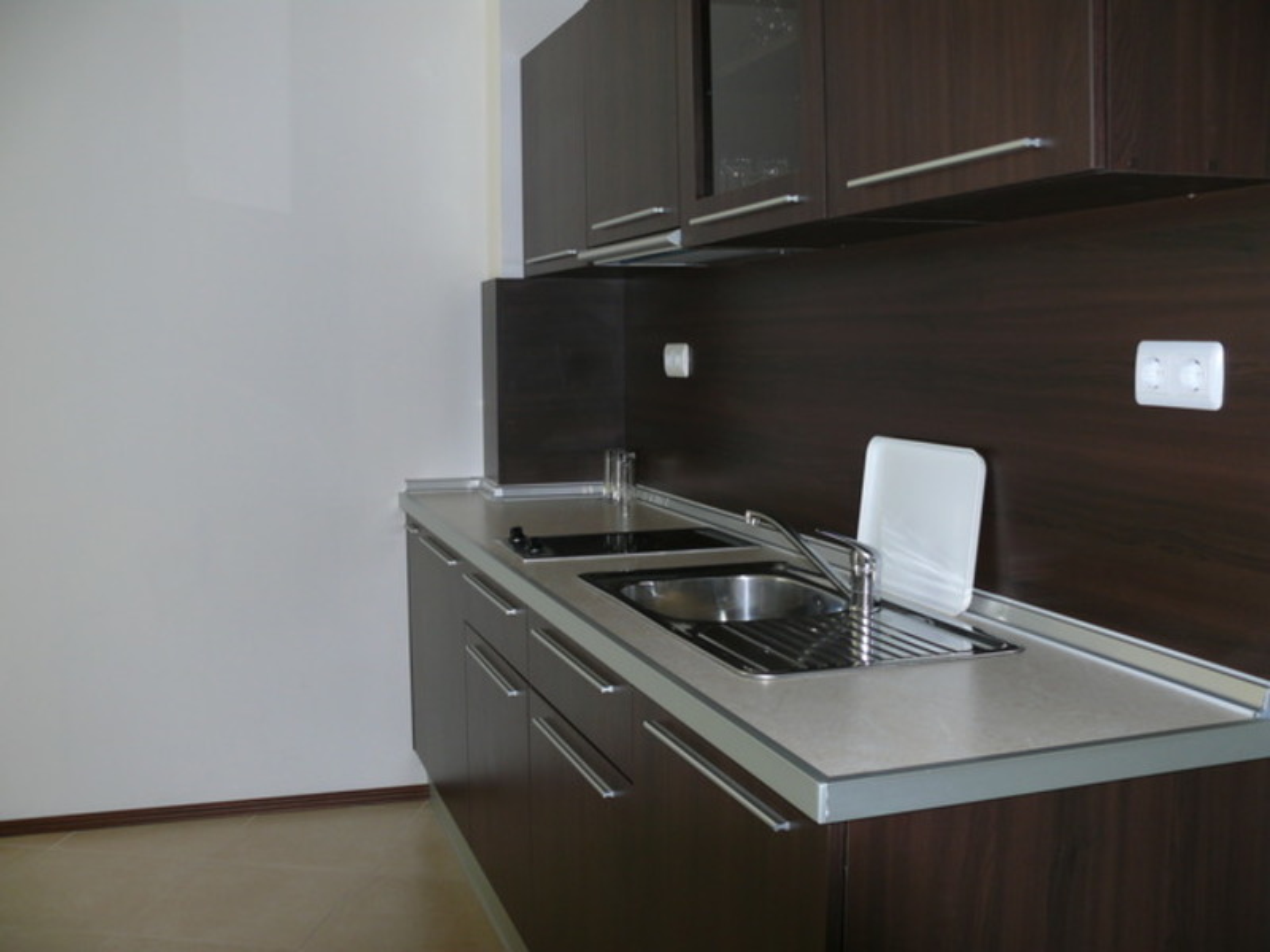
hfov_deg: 52.6
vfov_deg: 40.7
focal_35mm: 35
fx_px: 1284
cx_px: 635
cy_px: 476
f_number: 2.8
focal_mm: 7.4
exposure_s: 1/30
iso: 100
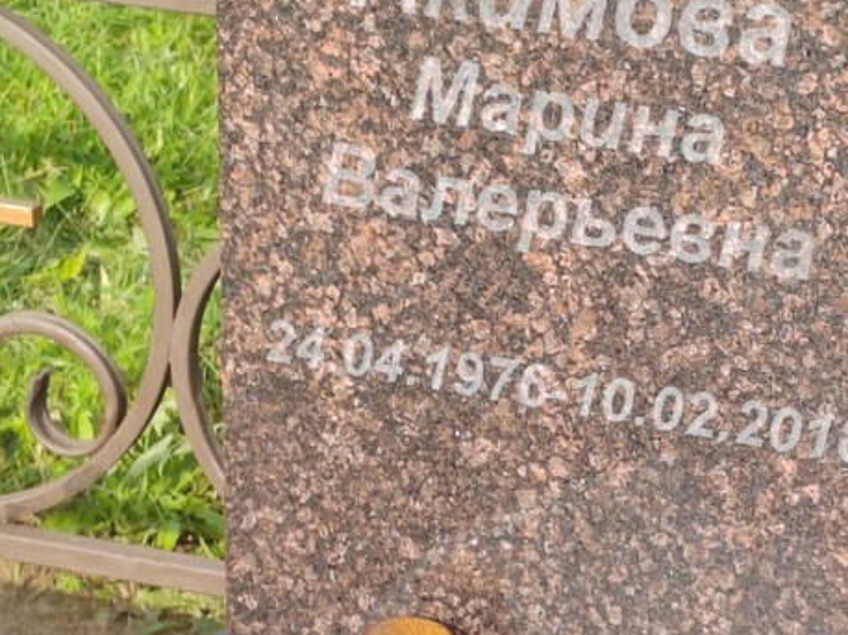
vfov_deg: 10.2
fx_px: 3550
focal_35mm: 145
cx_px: 646
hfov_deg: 13.6
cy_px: 350
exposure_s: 1/330
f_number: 1.9
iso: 100
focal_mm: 5.52
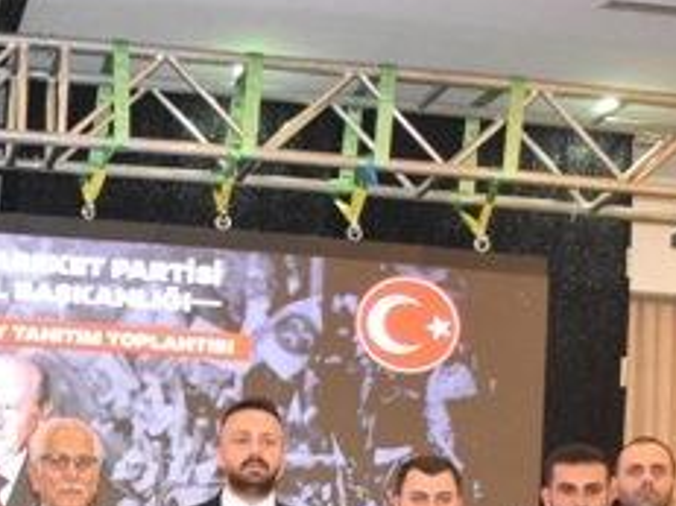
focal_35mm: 90
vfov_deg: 15.2
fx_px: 1757
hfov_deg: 21.0
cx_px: -18
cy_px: 744
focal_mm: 18
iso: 3200
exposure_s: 1/60
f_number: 3.5
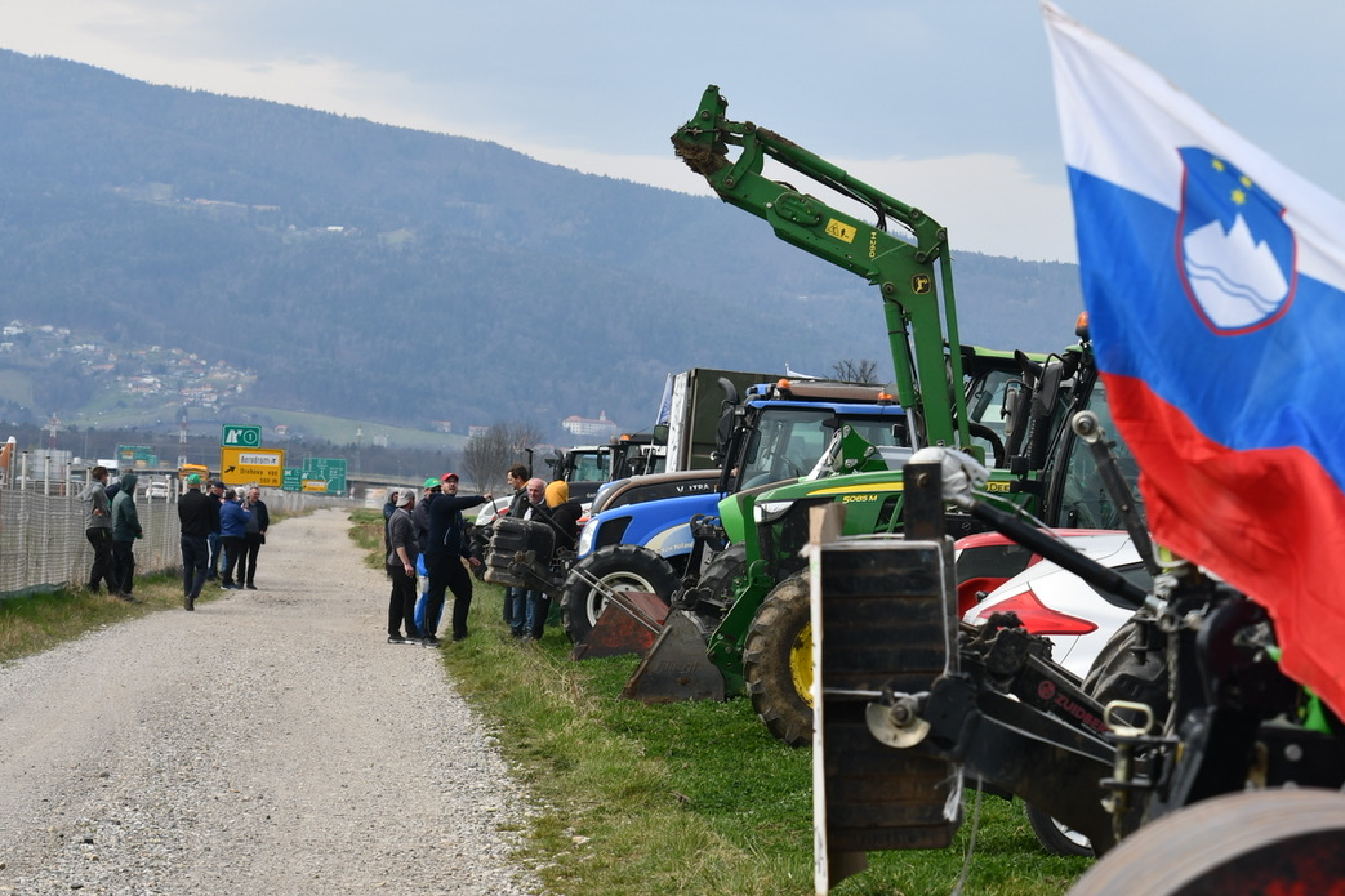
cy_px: 485
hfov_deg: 13.6
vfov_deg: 9.1
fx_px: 5640
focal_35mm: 151
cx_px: 816
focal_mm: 82
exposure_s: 1/500
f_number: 8
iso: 180
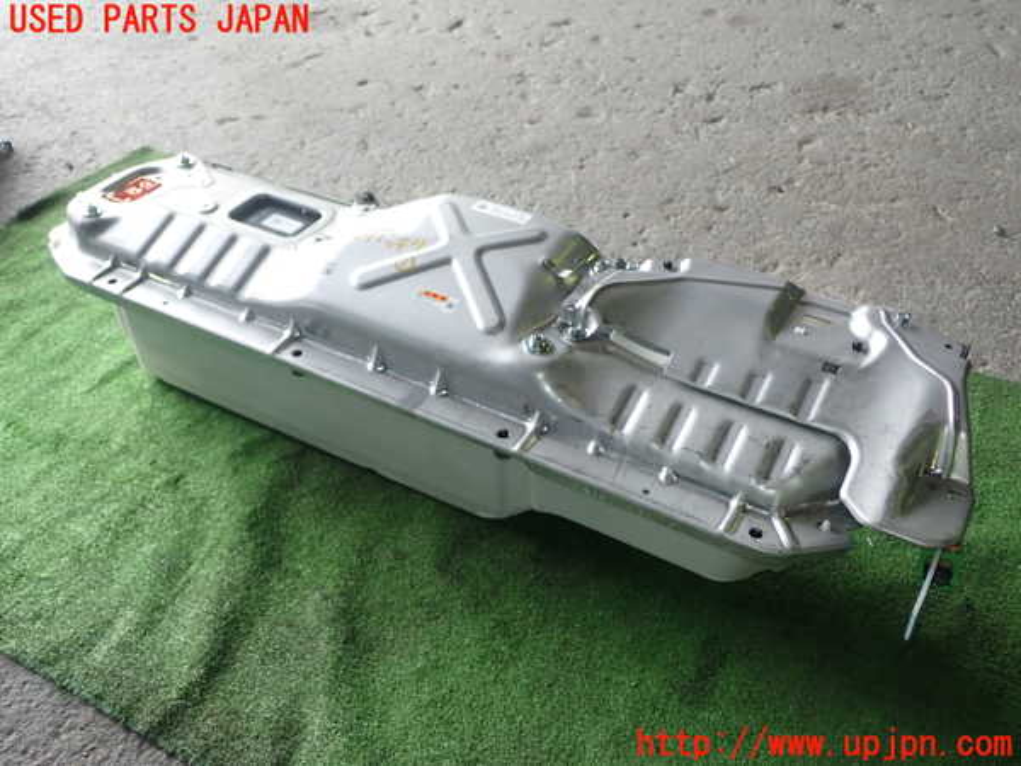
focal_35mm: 36
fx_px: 1062
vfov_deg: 39.7
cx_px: 510
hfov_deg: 51.4
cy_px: 383
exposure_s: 1/50
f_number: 2.5
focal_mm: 6.37
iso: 200
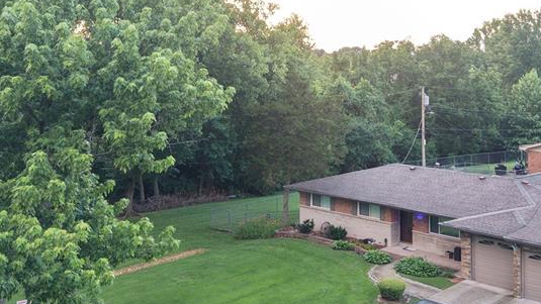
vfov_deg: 23.7
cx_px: 356
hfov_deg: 40.9
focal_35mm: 50
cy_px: 73
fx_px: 717
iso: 200
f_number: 1.8
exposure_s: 1/30
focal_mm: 8.67
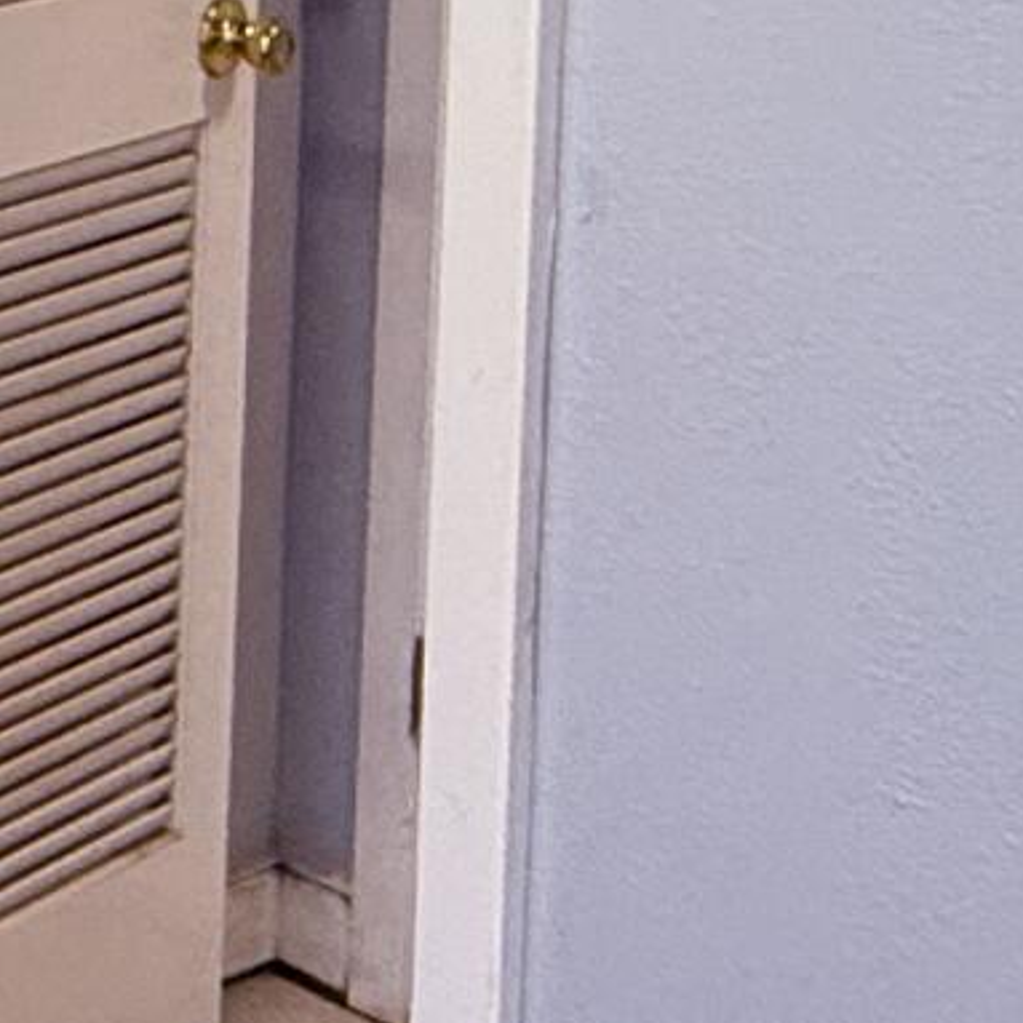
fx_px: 3243
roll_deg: +0.2
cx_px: -825
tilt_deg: -5.9
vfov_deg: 17.0
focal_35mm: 97
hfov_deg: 15.4
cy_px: -248
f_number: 2.2
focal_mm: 2.22
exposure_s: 1/120
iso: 320
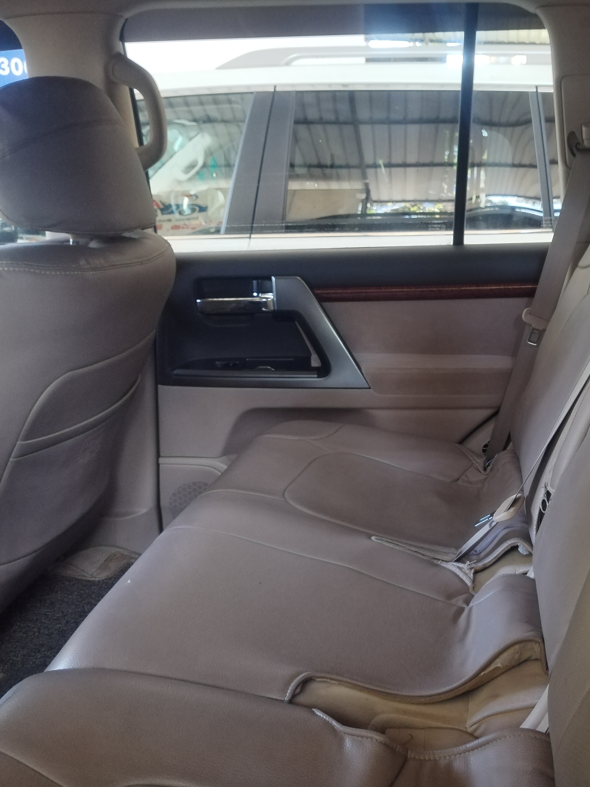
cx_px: 466
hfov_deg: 39.2
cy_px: 396
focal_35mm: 35
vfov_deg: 52.6
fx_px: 795
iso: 412
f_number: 1.8
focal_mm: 4.75
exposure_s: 1/25
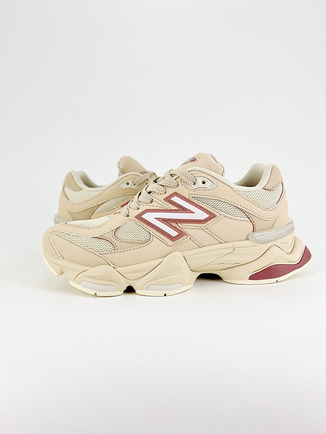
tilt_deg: -7.4
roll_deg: +1.4
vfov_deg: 67.3
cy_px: 217
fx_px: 326
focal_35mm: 26
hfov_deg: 53.1
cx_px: 163
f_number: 1.5
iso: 50
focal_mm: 5.7
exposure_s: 1/1100
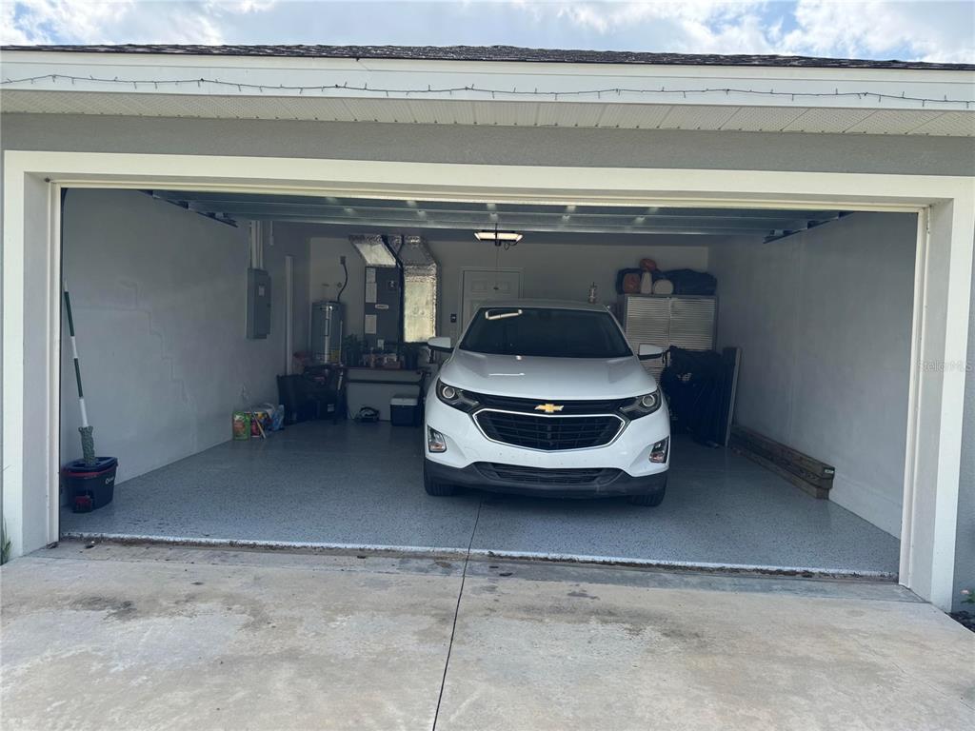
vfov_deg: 56.8
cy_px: 366
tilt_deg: -4.0
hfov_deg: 71.6
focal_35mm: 24
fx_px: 676
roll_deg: -2.0
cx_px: 488
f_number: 1.78
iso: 80
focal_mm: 6.76
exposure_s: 1/2041
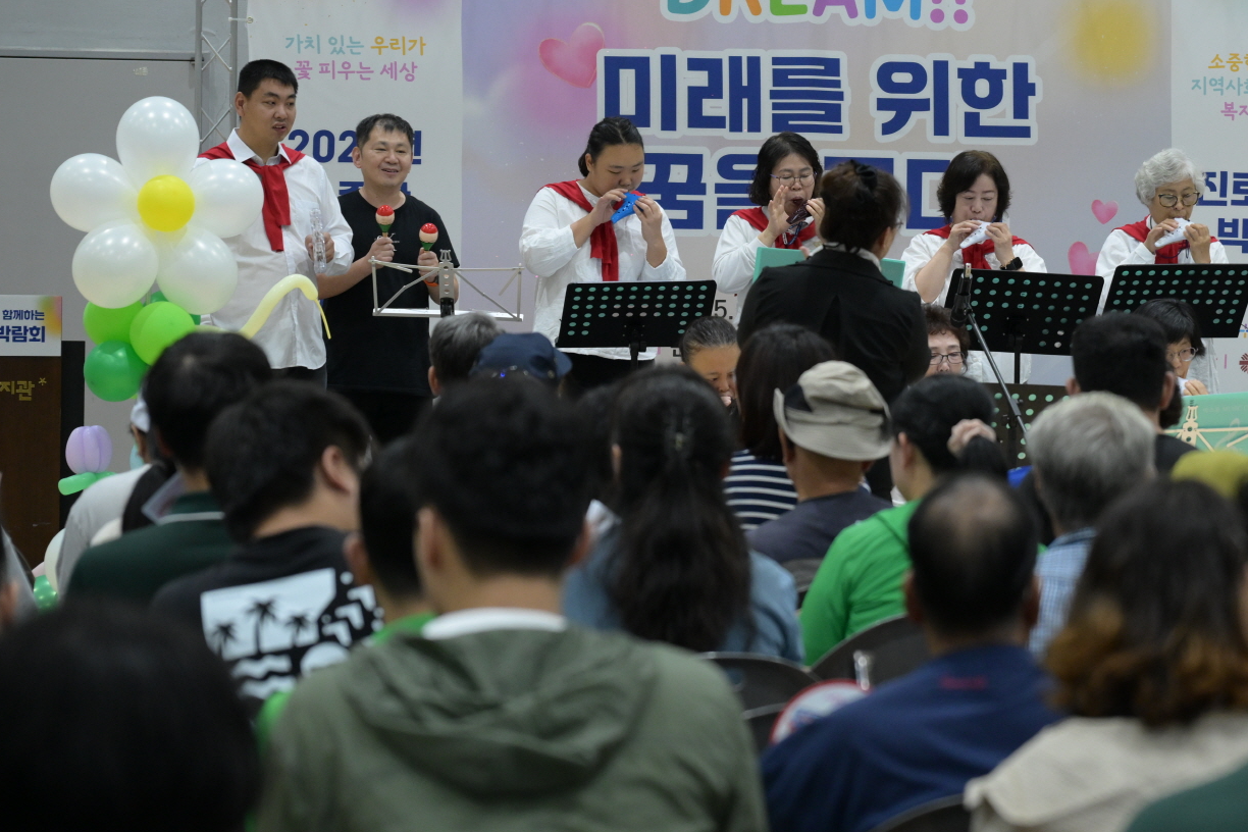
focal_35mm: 152
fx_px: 5269
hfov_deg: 13.5
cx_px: 955
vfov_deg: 9.0
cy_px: 221
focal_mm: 93
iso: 1600
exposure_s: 1/200
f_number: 4
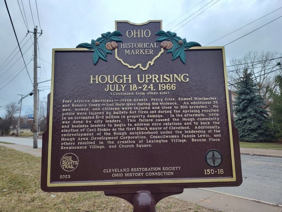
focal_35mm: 23
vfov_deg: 58.9
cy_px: 106
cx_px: 141
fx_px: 187
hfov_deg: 73.9
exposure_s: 1/399
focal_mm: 5.56
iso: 100
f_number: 1.8
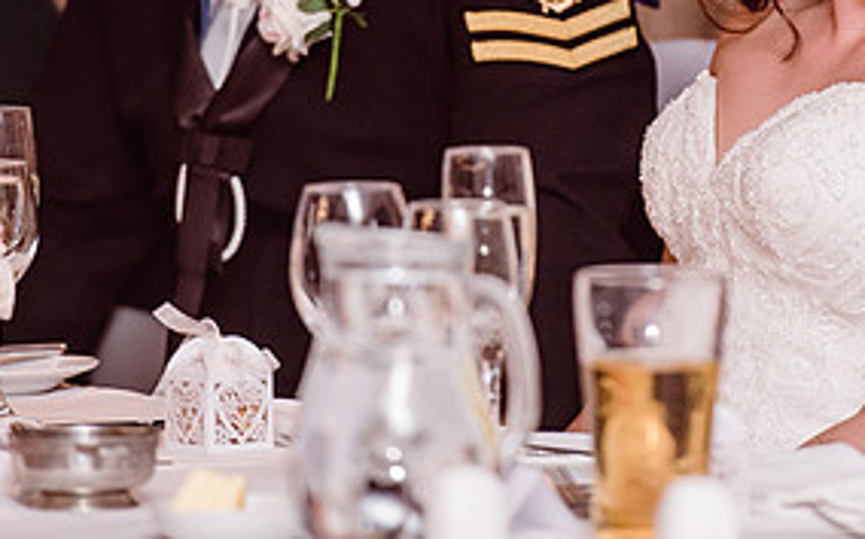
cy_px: -32
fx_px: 9563
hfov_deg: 5.2
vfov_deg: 3.2
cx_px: 579
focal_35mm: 406
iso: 800
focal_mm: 195
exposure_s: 1/200
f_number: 3.5
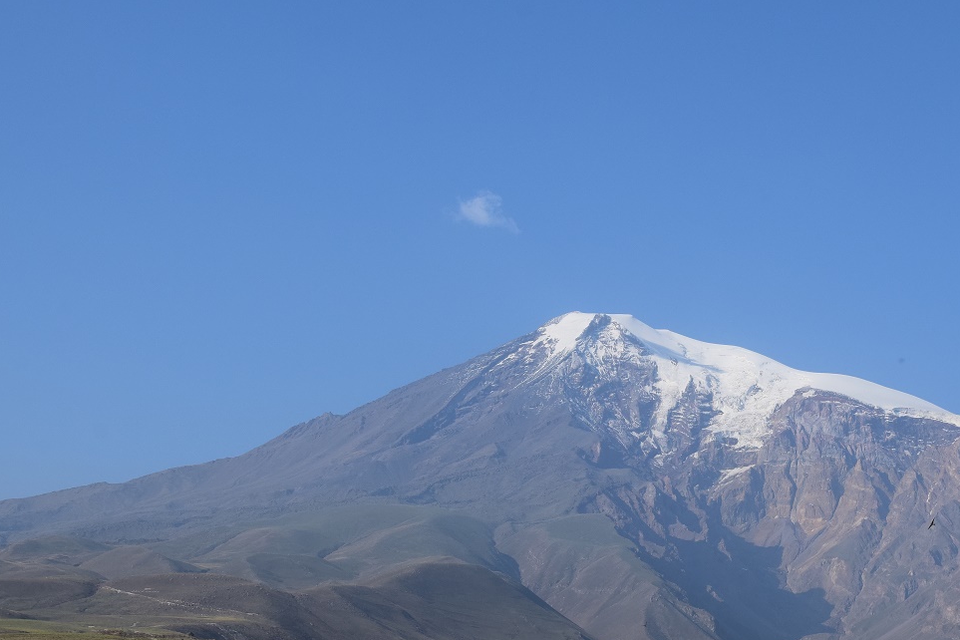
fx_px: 2181
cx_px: 613
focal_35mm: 82
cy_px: 447
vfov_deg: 16.6
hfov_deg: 24.7
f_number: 11
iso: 360
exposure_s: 1/500
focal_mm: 35
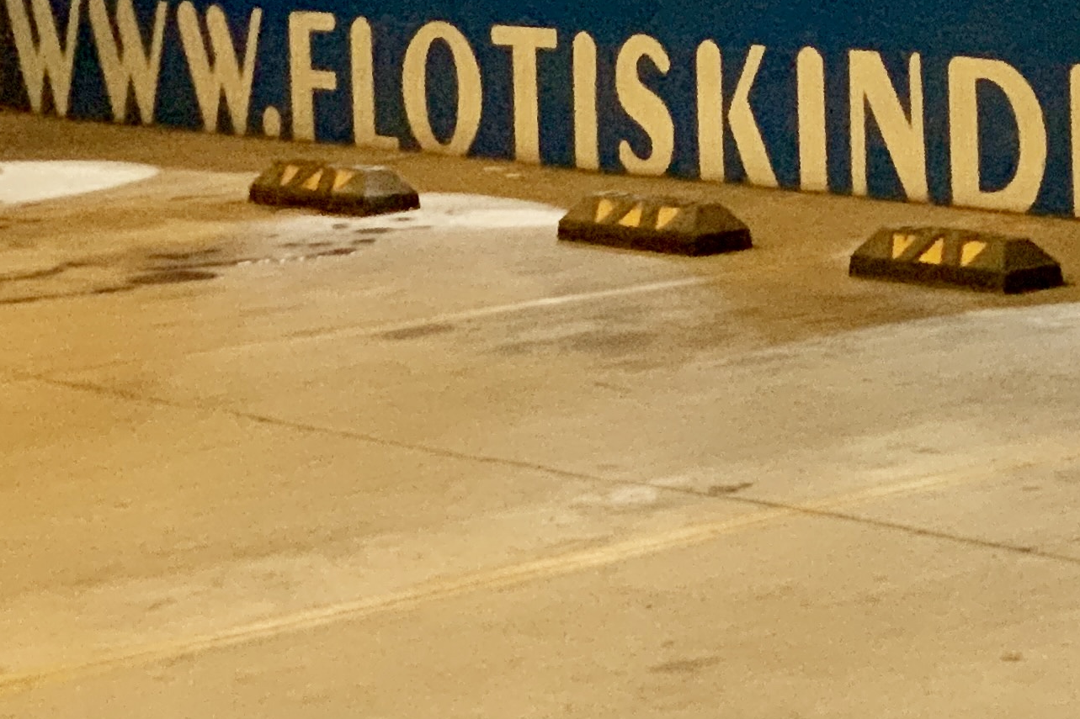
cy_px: -421
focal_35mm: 170
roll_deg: +2.3
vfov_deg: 7.9
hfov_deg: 11.5
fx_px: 5099
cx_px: 1656
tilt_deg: -1.0
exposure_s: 1/30
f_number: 2.4
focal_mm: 6
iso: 640
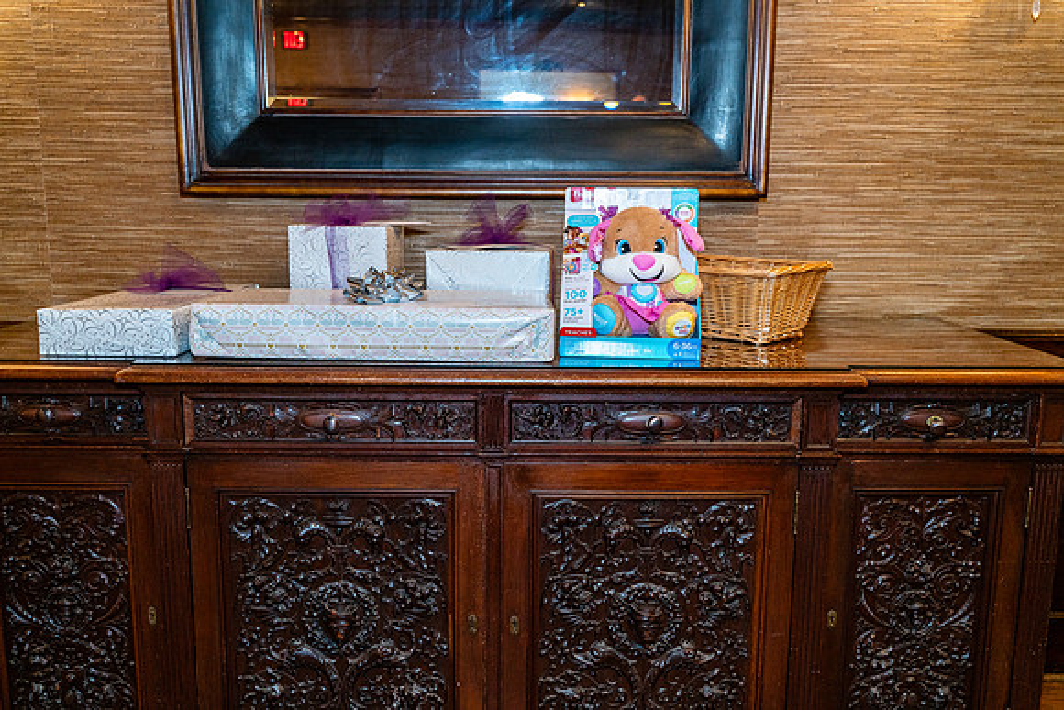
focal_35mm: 33
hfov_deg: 57.2
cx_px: 532
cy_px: 355
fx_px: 976
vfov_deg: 40.0
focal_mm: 33
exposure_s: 1/60
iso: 800
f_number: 4.5
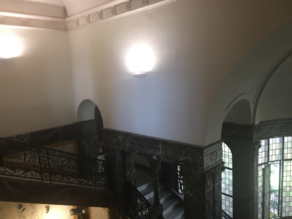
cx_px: 146
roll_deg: +1.8
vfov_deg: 48.2
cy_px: 110
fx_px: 245
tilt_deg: -7.4
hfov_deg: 61.7
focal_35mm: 29
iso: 50
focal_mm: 4.15
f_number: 2.2
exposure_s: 1/33
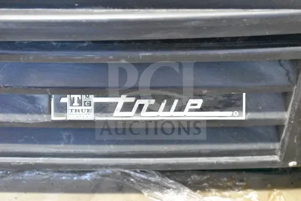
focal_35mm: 82
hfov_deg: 24.6
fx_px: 690
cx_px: 150
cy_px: 100
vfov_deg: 16.6
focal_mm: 55
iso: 25600
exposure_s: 1/80
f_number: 5.6
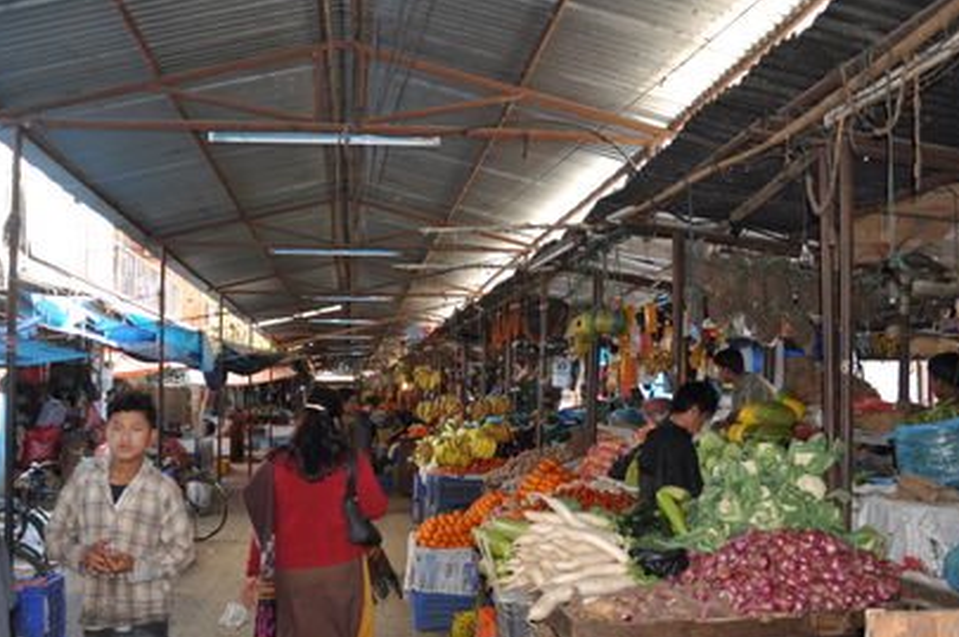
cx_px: 426
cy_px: 371
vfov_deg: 40.9
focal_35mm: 32
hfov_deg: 58.6
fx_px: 851
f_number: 3.5
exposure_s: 1/60
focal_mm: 18
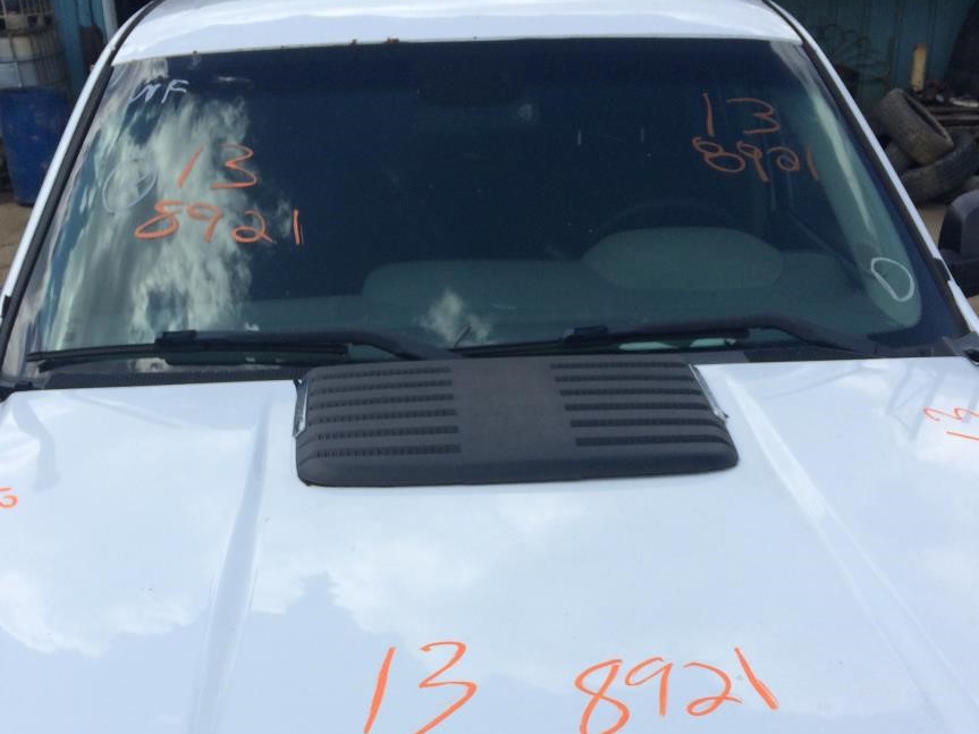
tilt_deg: -25.3
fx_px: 1216
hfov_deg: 43.8
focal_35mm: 43
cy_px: 533
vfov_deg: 33.1
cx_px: 436
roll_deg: +1.7
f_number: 2.2
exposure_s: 1/1580
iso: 32
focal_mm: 4.15
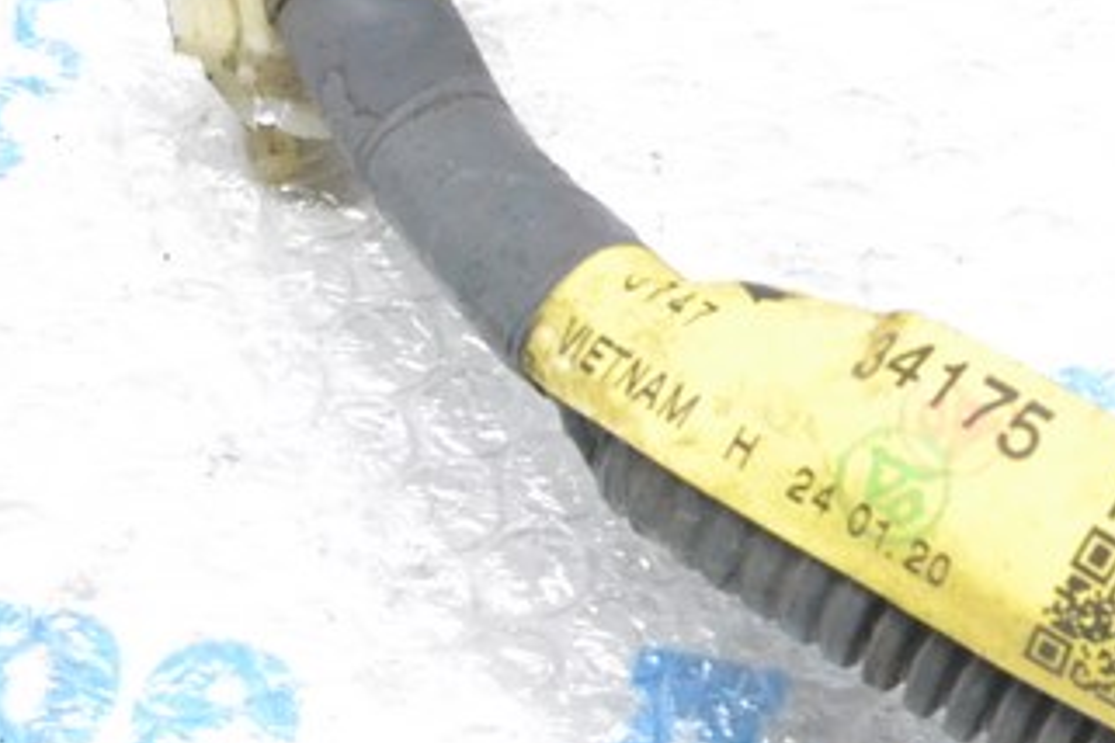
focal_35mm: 230
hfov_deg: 8.9
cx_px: 1046
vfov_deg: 5.9
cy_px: -238
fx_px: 7123
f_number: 9
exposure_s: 1/160
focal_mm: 48
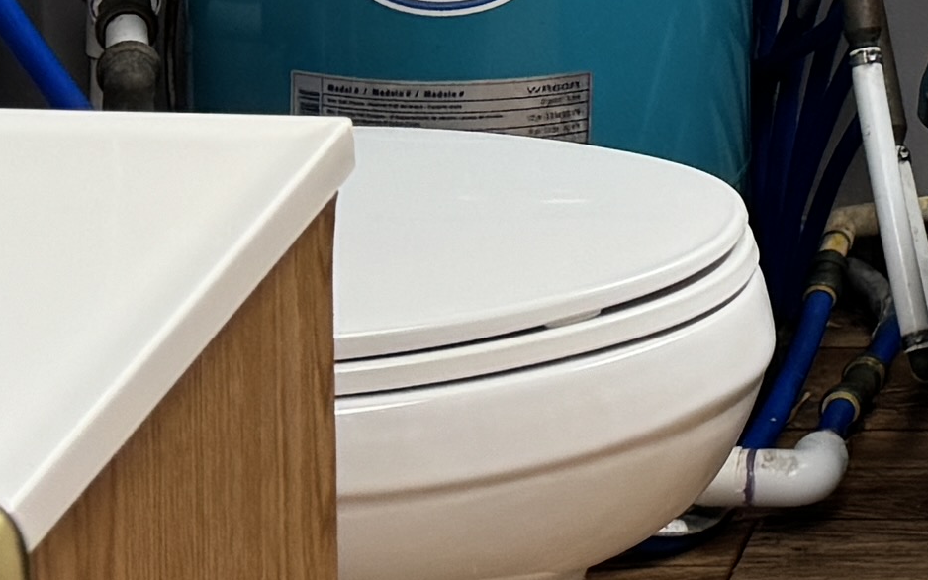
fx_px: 3920
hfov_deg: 11.7
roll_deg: -0.8
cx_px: 2043
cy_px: -495
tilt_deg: -12.0
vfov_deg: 8.1
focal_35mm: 155
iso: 100
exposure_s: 1/120
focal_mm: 6.76
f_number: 1.78
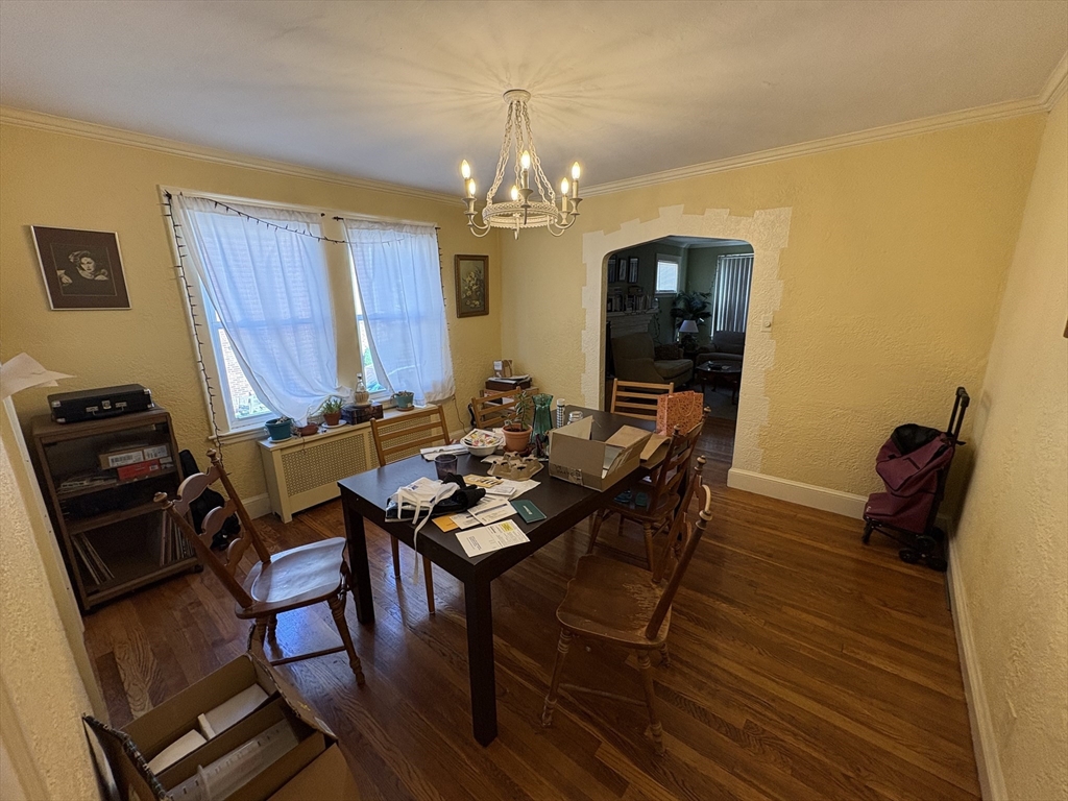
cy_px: 400
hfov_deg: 102.1
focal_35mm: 14
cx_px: 534
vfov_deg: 85.7
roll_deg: +1.6
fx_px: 432
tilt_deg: -13.2
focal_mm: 2.22
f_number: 2.2
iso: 200
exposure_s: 1/60
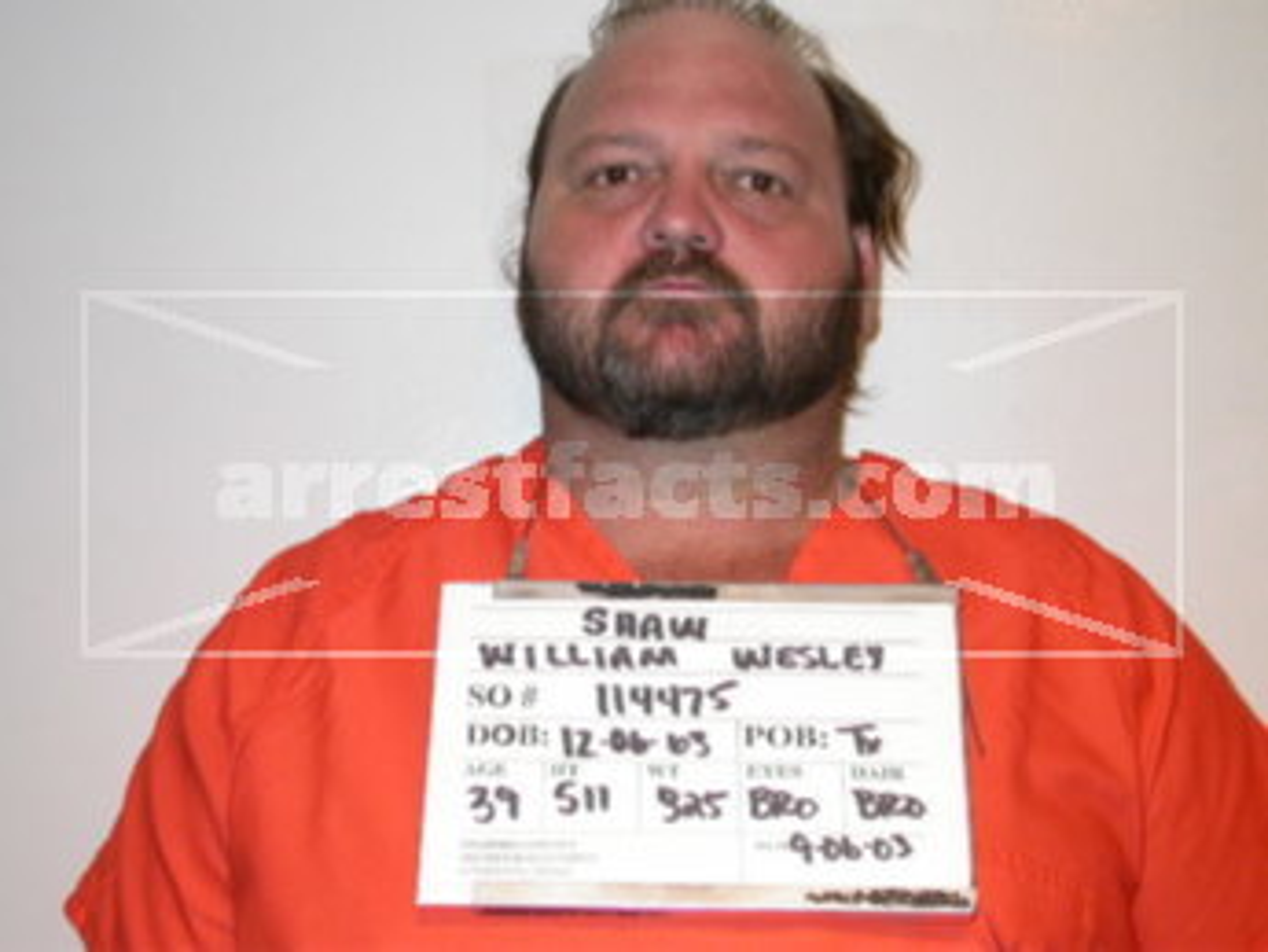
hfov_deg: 29.8
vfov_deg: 22.6
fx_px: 2382
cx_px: 634
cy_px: 476
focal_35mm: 65
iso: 100
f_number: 3.2
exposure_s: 1/60.3
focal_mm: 13.6
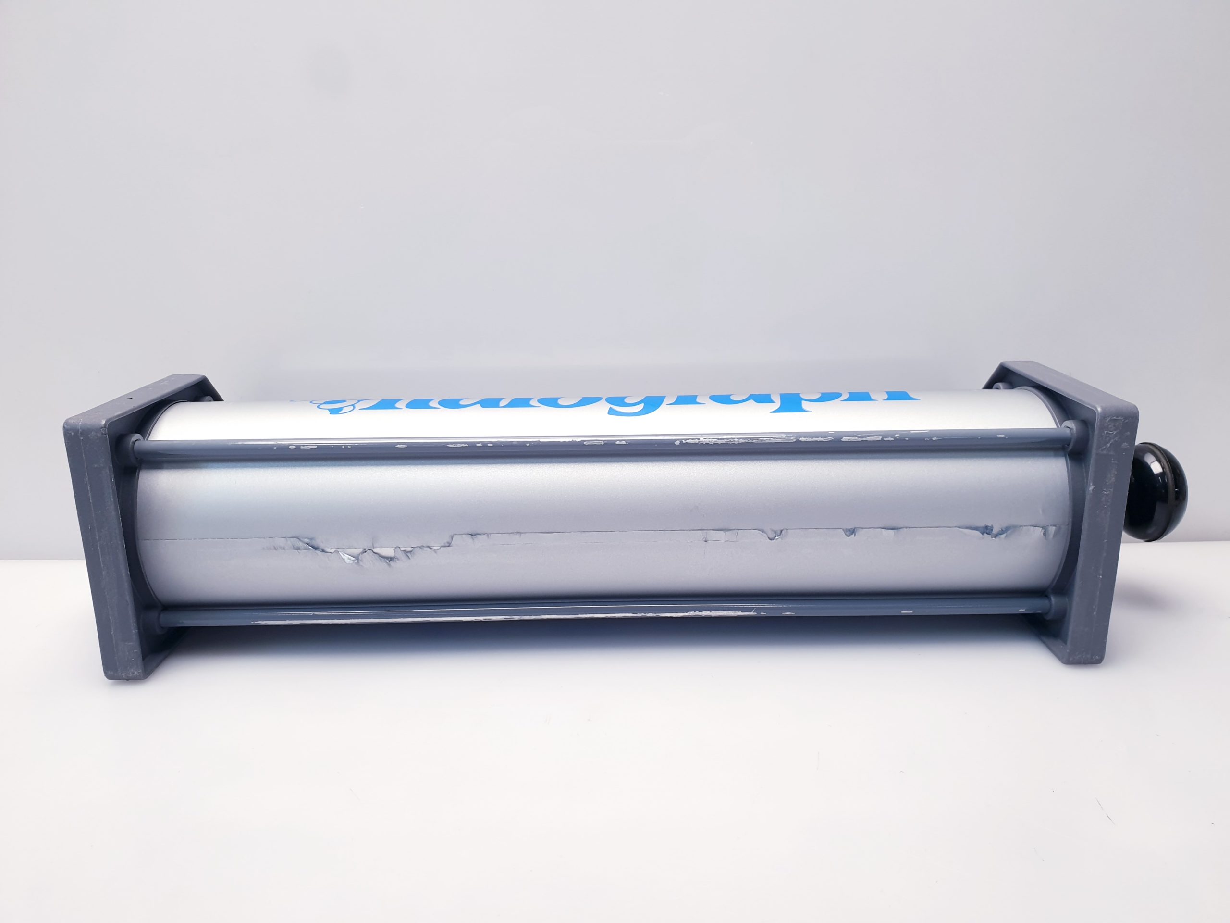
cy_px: 462
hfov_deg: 67.3
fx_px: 924
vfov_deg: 53.1
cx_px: 615
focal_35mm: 26
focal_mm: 4.3
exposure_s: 1/50
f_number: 2.4
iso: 80
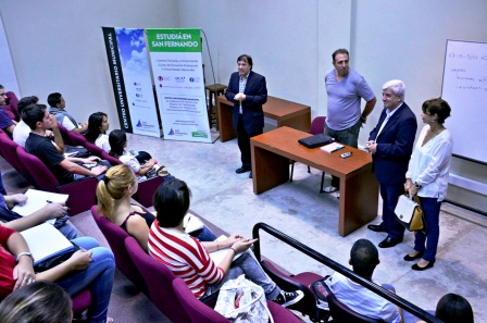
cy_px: 162
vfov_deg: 36.7
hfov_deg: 53.2
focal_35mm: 36
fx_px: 486
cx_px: 244
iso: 2000
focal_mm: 24
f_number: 4.5
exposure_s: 1/80
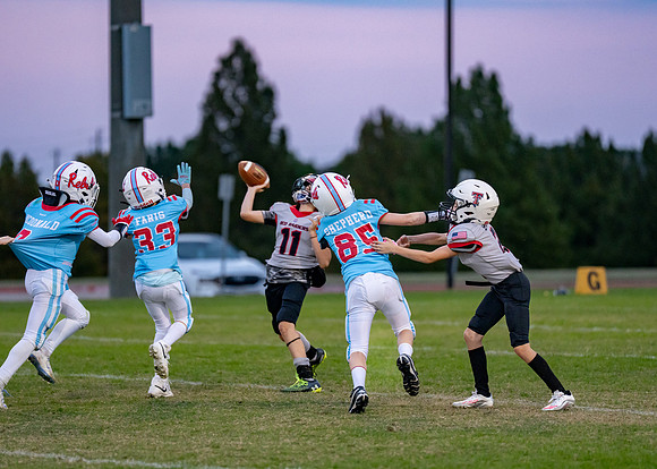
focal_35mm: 255
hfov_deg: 7.9
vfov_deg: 5.7
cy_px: 248
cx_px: 312
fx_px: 4751
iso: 2500
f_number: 2.8
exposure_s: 1/1000
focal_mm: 200
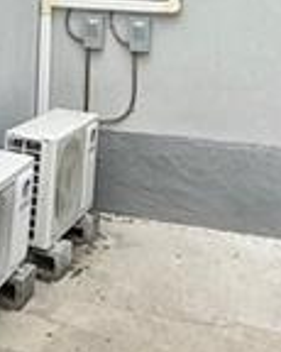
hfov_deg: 20.8
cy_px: -125
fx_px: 760
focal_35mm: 73
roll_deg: -2.3
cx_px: 71
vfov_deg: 22.8
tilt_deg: +8.7
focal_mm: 2.22
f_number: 2.2
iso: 50
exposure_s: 1/809
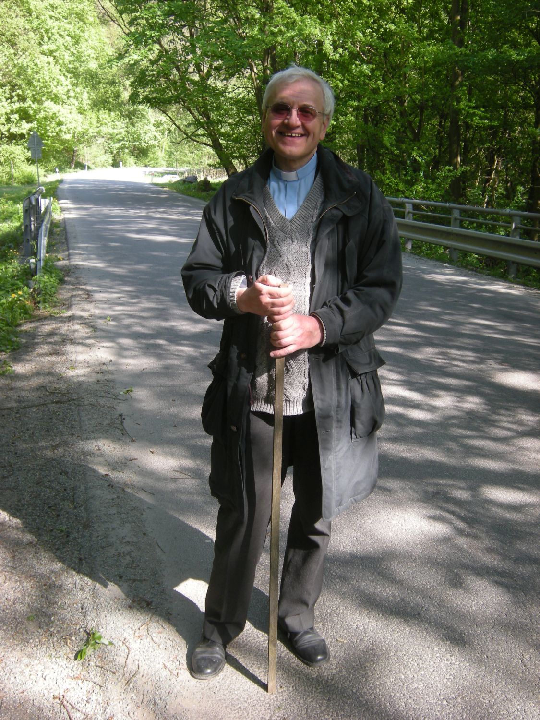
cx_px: 270
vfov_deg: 49.0
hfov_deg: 37.7
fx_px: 790
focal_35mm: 38
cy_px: 360
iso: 64
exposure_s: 1/79.8
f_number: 3.2
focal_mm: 6.3
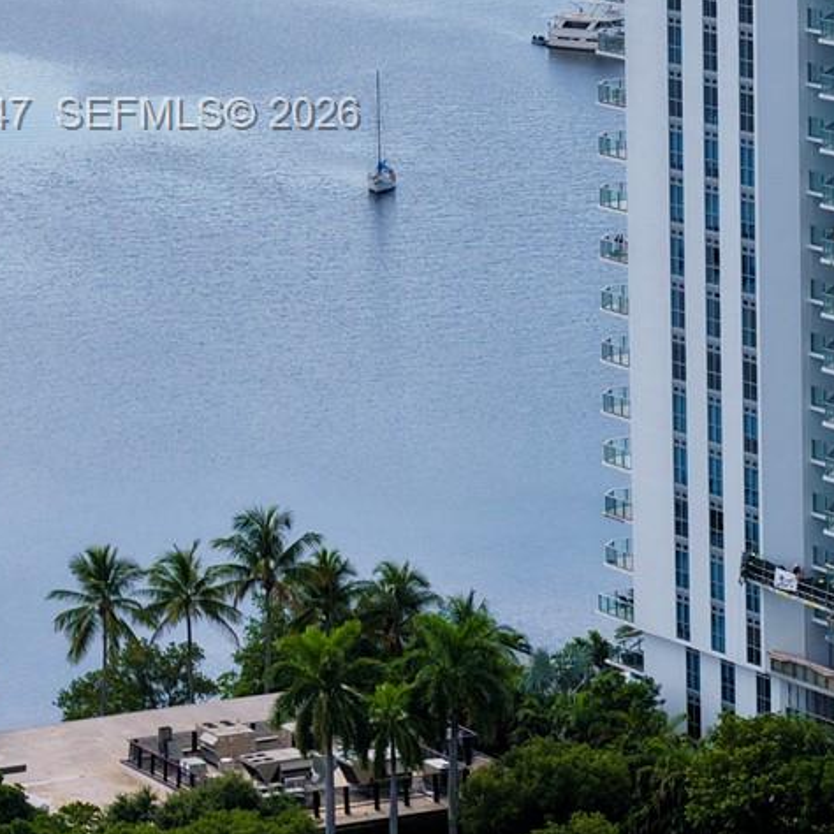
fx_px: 5697
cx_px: 1219
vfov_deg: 8.3
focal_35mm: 209
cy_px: 116
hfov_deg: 8.2
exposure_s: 1/1600
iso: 200
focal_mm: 19.35
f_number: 2.8
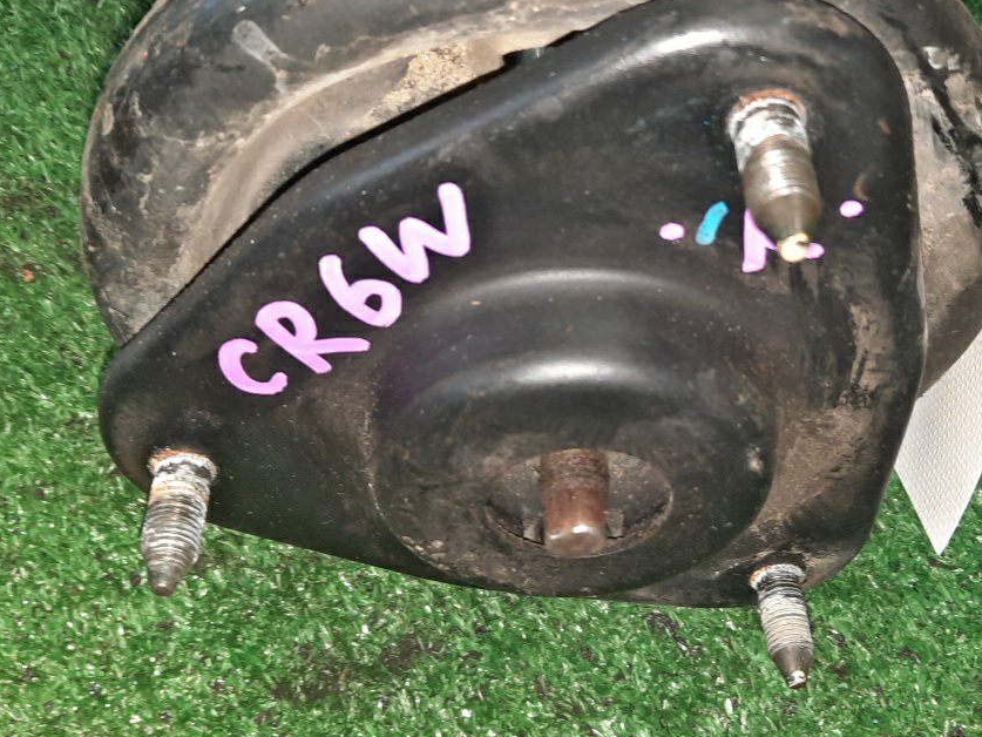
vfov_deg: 33.6
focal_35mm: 43
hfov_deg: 43.6
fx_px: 1220
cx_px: 598
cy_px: 420
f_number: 2
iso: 396
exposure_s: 1/25
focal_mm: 4.6
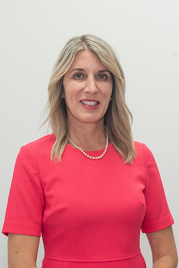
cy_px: 121
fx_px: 771
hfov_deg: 13.2
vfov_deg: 19.7
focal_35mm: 103
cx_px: 85
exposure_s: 1/100
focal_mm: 62
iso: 400
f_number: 6.3
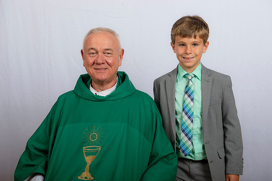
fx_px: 438
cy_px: 90
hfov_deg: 34.5
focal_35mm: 58
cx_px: 136
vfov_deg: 23.4
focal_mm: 58
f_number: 8
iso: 320
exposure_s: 1/200
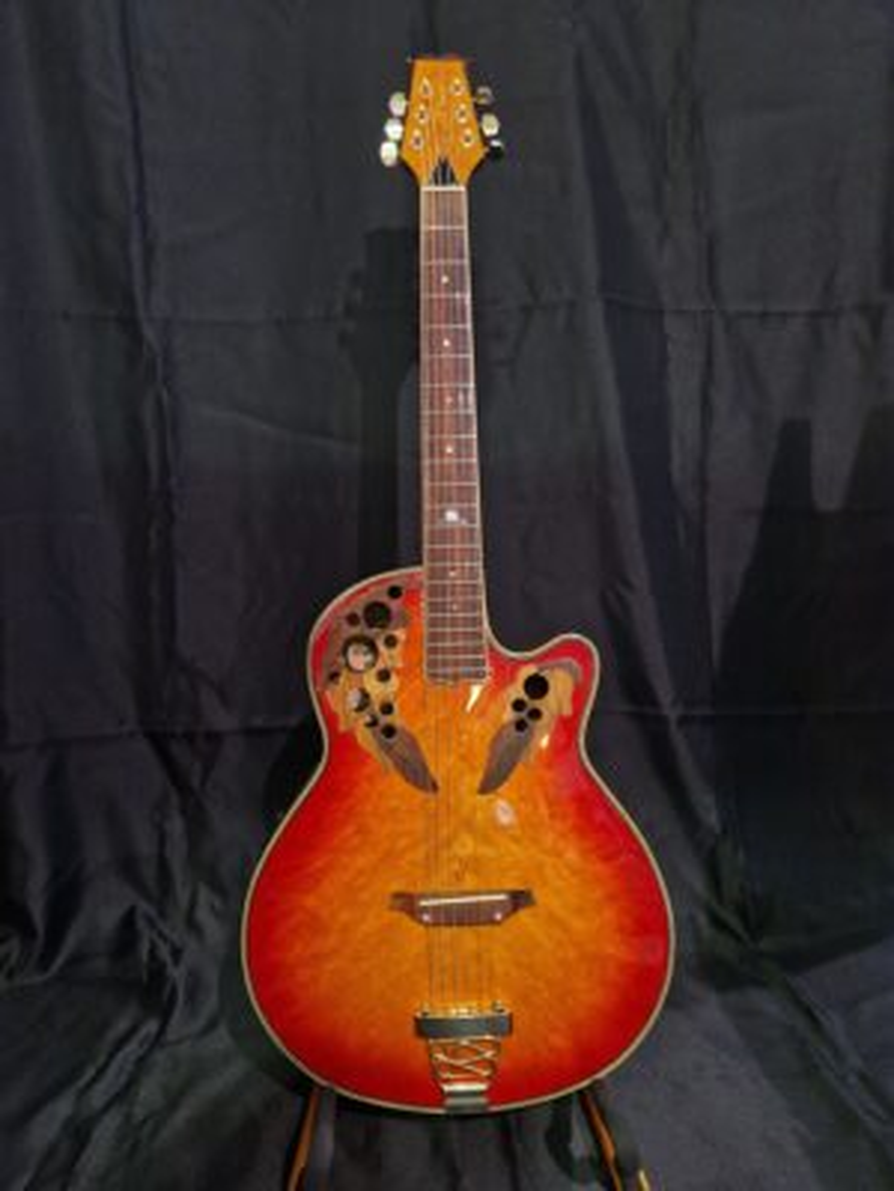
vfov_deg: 73.9
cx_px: 447
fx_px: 792
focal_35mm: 23
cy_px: 596
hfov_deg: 58.9
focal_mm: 5.4
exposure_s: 1/50
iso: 640
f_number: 1.8
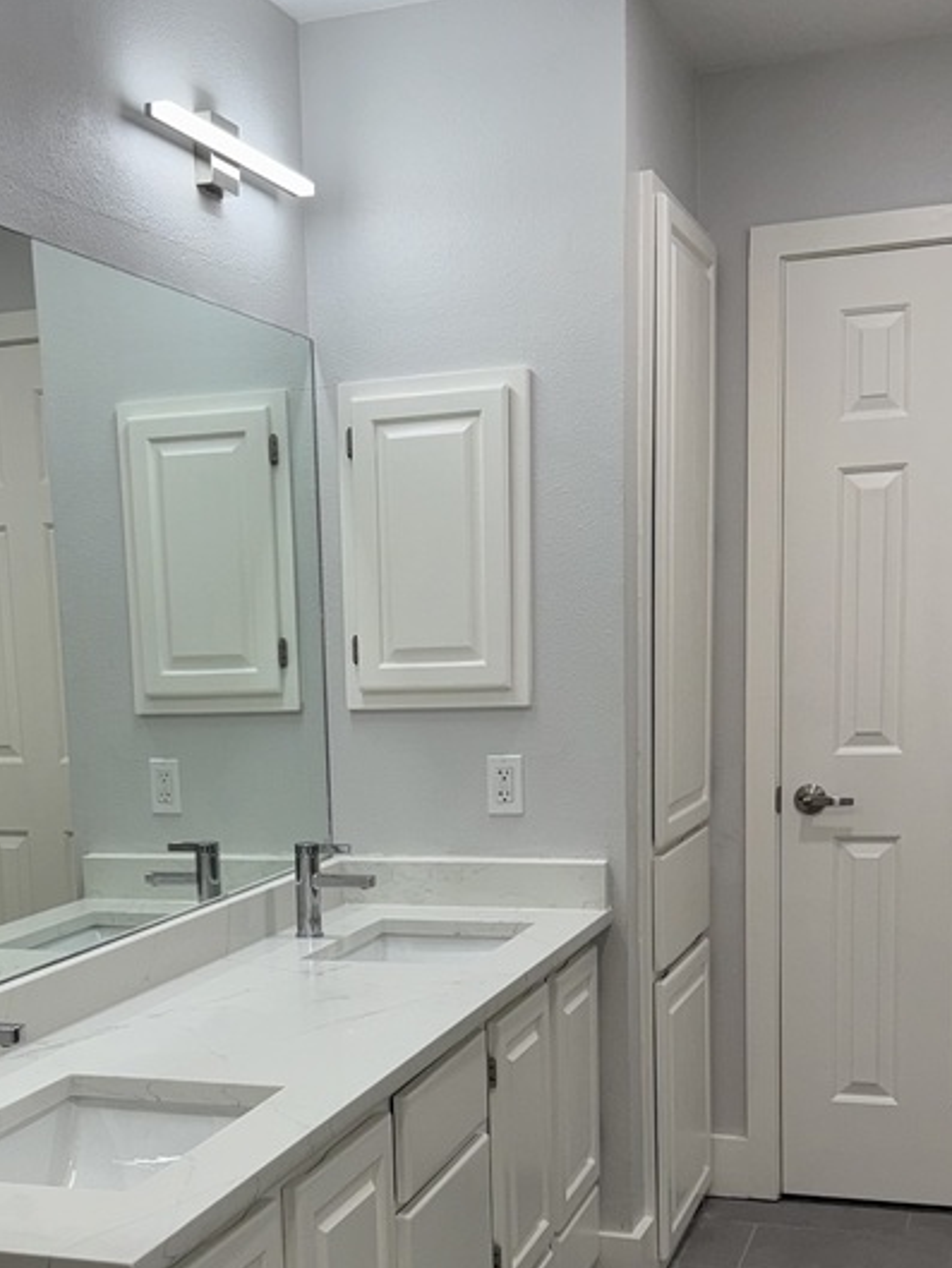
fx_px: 1796
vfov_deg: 38.0
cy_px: 932
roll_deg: +3.0
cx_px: 300
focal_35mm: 49
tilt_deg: -9.4
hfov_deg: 29.4
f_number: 1.78
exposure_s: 1/153
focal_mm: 6.76
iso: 50
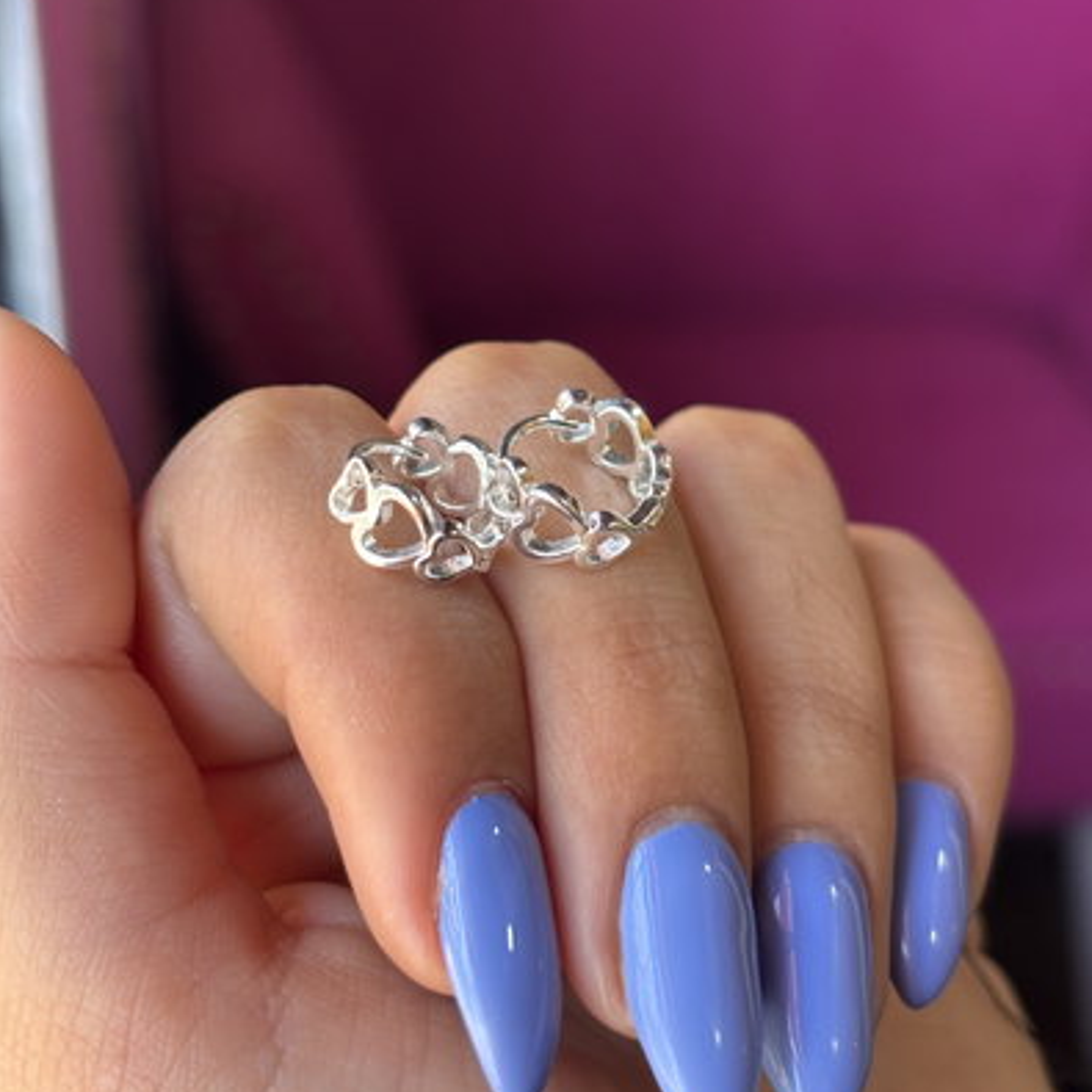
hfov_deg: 27.7
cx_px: 547
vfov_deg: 27.7
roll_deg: -2.4
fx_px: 2213
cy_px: 496
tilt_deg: -28.6
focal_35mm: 62
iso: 50
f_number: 1.6
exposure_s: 1/60
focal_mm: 5.96
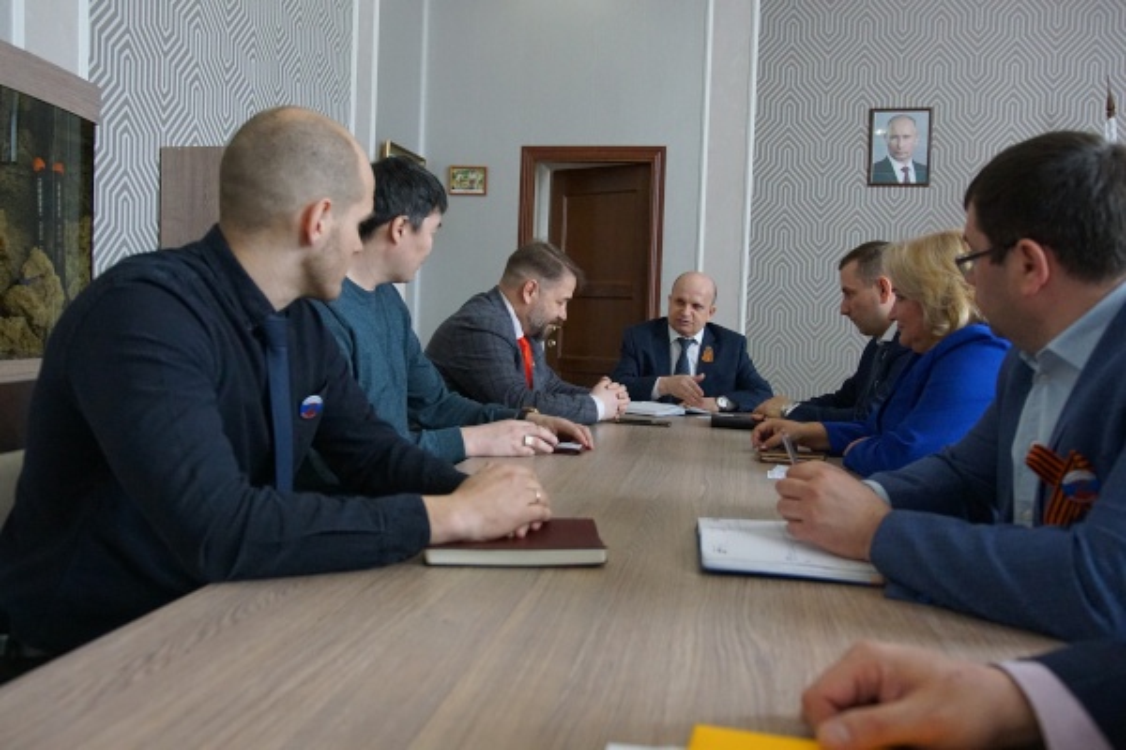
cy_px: 375
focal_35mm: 30
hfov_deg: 61.9
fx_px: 938
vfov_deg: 43.6
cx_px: 563
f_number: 3.2
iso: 3200
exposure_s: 1/160
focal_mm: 20
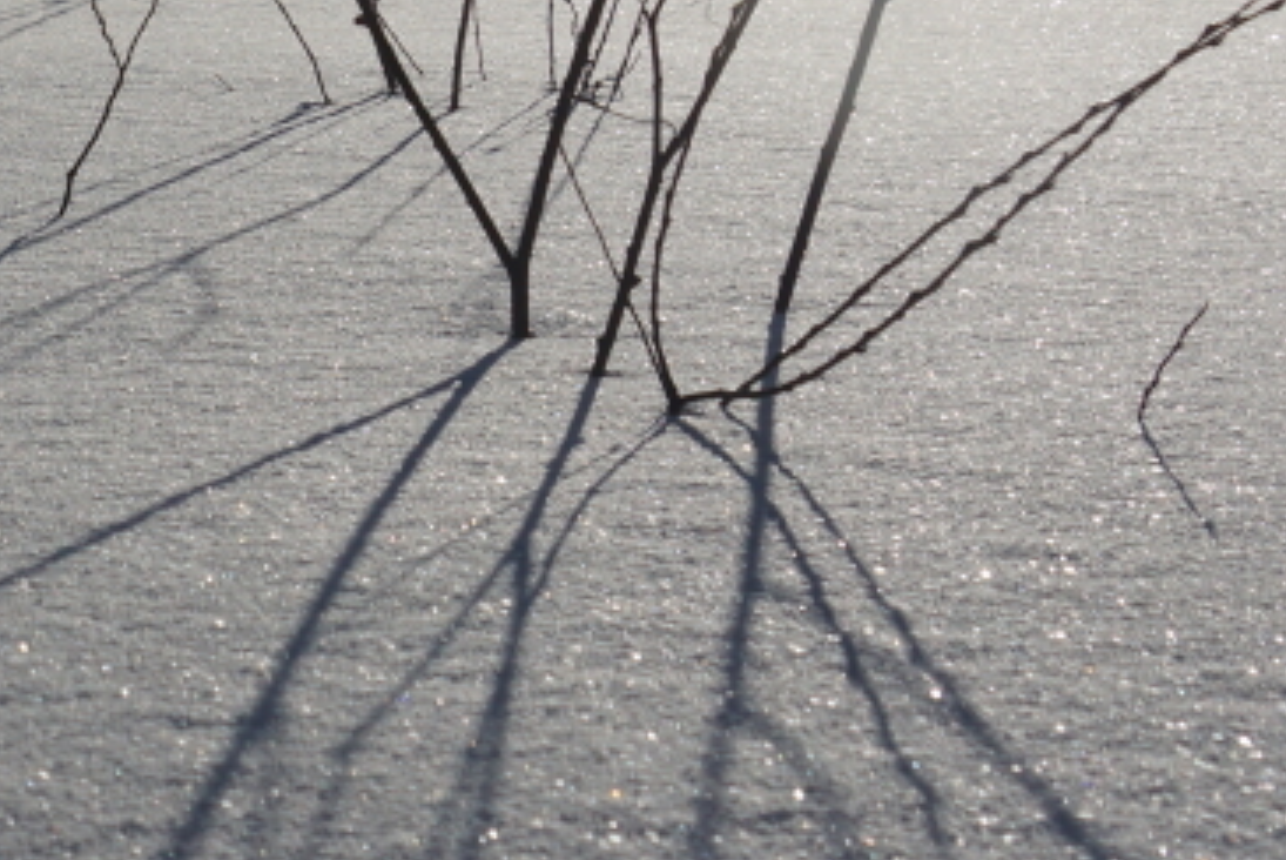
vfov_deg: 12.9
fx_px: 3718
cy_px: -83
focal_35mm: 104
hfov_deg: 18.5
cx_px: -278
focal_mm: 18
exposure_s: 1/640
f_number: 8
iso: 100
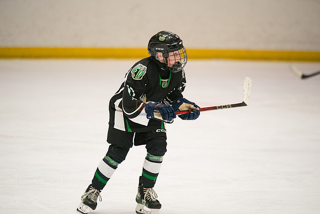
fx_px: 2320
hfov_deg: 7.9
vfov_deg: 5.3
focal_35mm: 261
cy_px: 107
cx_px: 160
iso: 3200
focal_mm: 261
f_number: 3.2
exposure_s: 1/1000
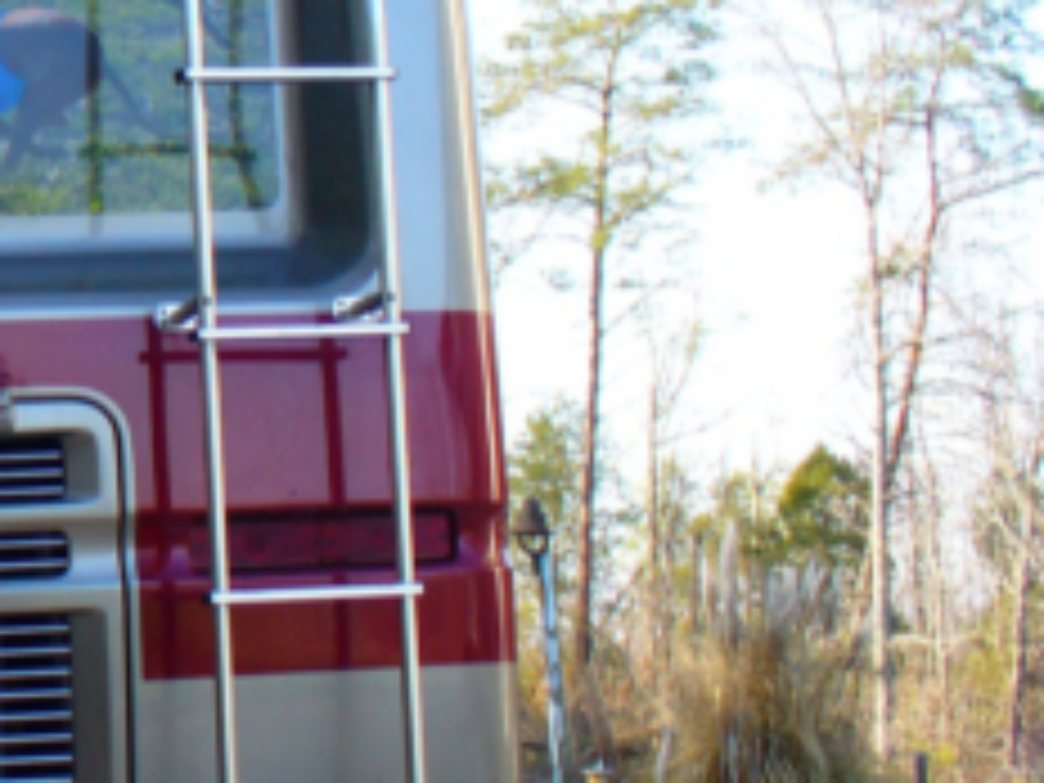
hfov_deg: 17.9
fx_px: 3076
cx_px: -351
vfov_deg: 14.5
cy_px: 238
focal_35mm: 102
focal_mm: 6.1
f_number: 2.8
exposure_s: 1/200
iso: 80
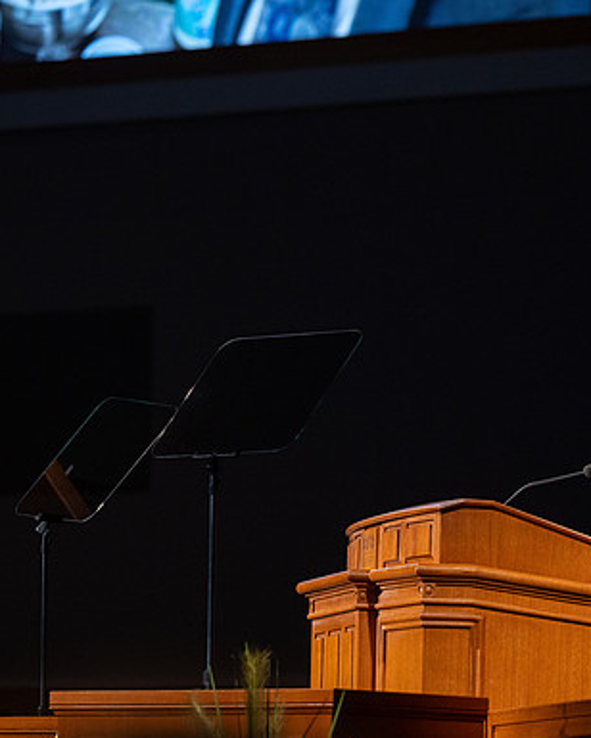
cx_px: 430
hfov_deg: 5.5
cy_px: 369
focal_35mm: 283
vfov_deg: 6.8
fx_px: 6188
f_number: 4
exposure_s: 1/125
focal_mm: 200
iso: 1250
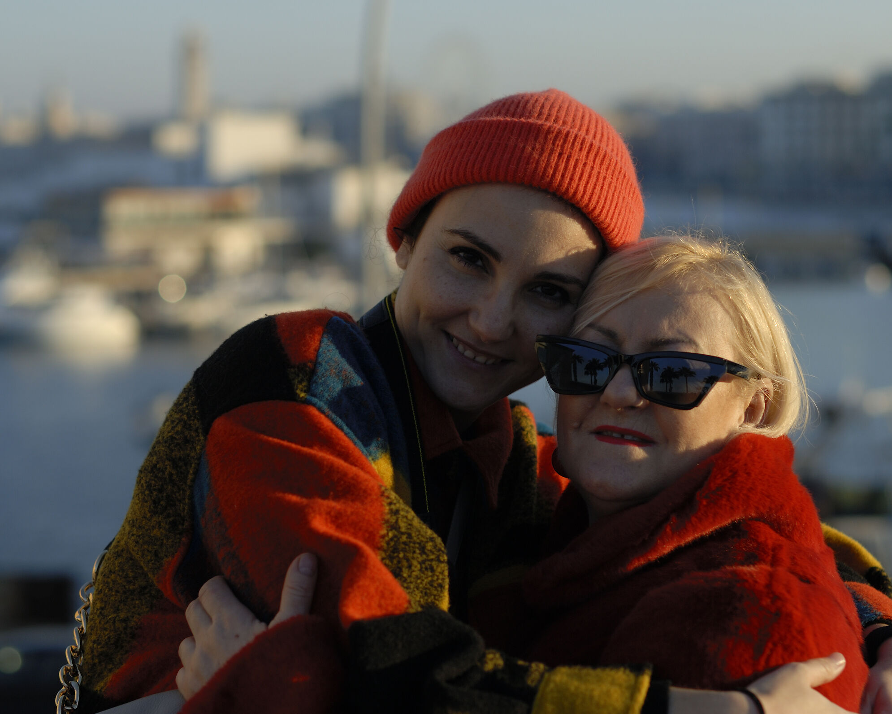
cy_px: 359
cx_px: 488
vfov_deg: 18.1
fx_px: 2244
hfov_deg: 22.5
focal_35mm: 85
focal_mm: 50
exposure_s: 1/1250
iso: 100
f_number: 2.5
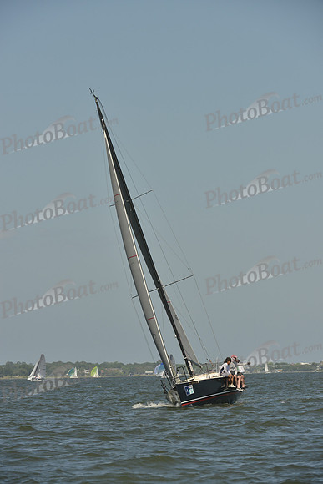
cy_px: 242
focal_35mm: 220
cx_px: 162
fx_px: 2959
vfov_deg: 9.4
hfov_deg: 6.2
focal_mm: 220
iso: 280
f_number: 10
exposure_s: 1/1250
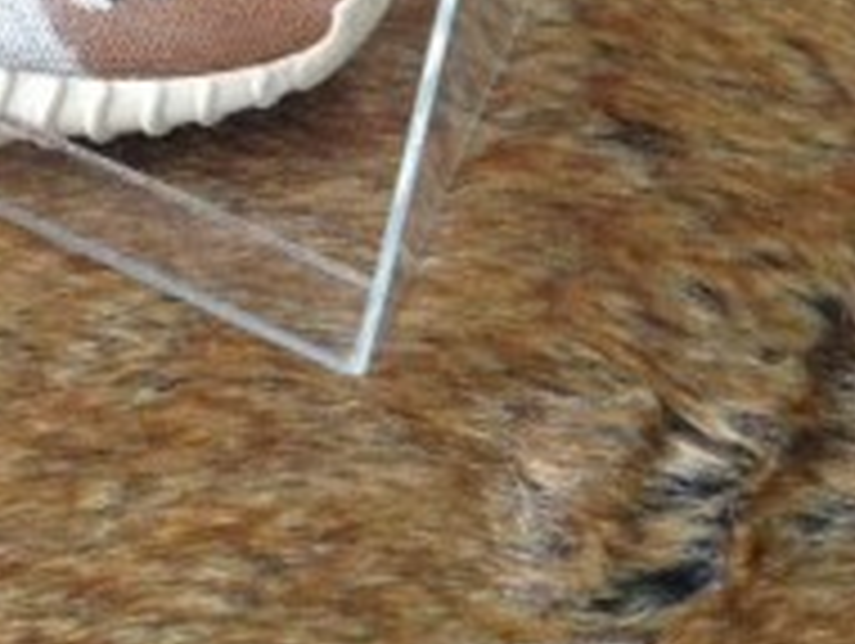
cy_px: -419
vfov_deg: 12.5
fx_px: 2745
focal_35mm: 111
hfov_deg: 16.8
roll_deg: -0.1
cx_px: -220
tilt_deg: -42.9
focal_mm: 4.12
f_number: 2.4
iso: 200
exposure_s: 1/20
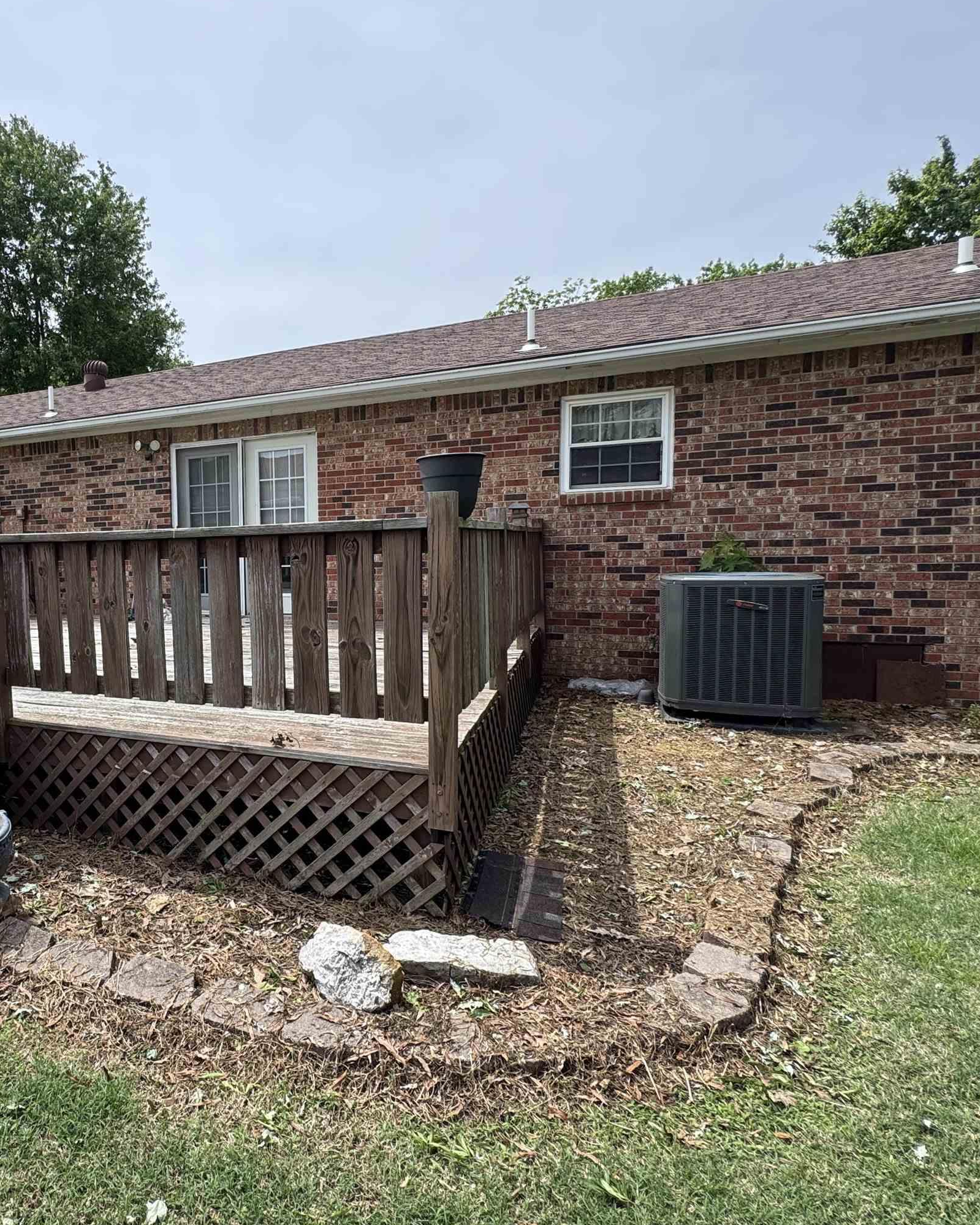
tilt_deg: -3.6
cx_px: 175
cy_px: 600
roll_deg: +1.9
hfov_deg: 59.5
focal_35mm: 21
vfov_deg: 77.6
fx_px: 761
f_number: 2.2
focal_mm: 2.22
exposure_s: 1/741
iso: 50
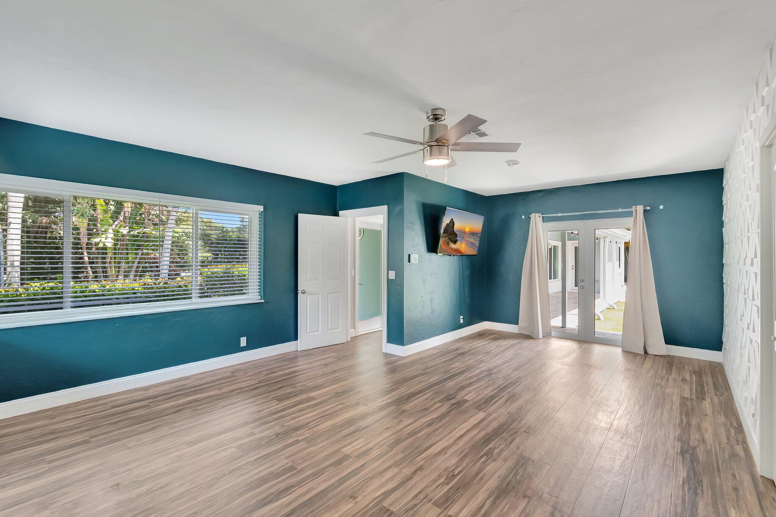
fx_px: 323
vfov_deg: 77.3
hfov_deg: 100.4
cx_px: 388
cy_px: 258
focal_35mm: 15
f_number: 7.1
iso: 1100
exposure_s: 1/20
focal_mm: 10
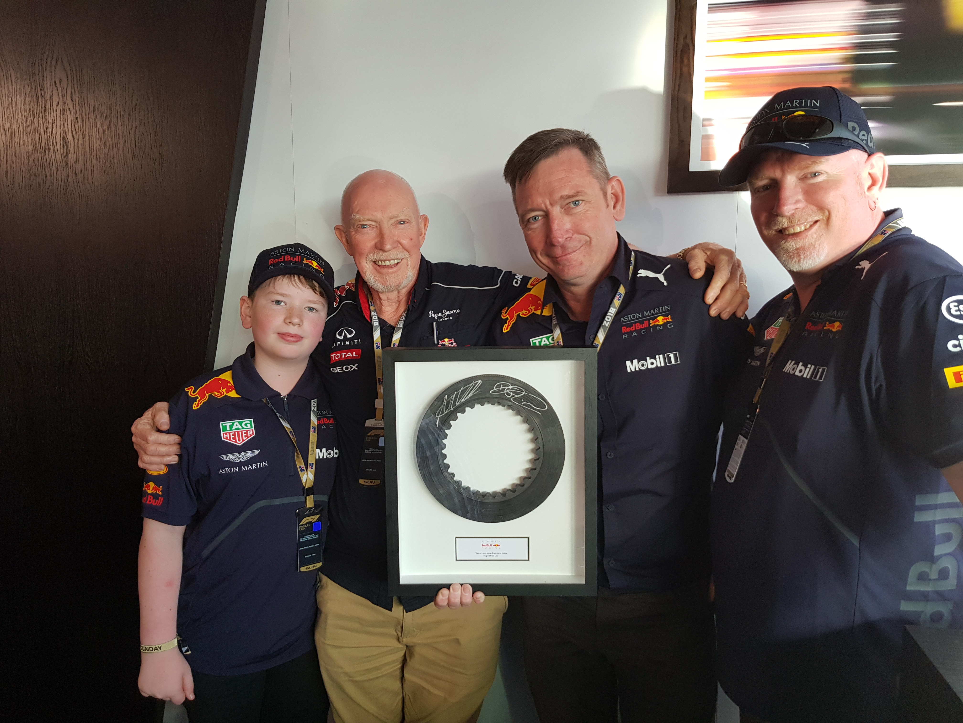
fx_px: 723
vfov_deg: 53.1
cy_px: 362
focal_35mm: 26
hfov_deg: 67.3
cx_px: 482
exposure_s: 1/100
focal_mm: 4.2
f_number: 1.7
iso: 80
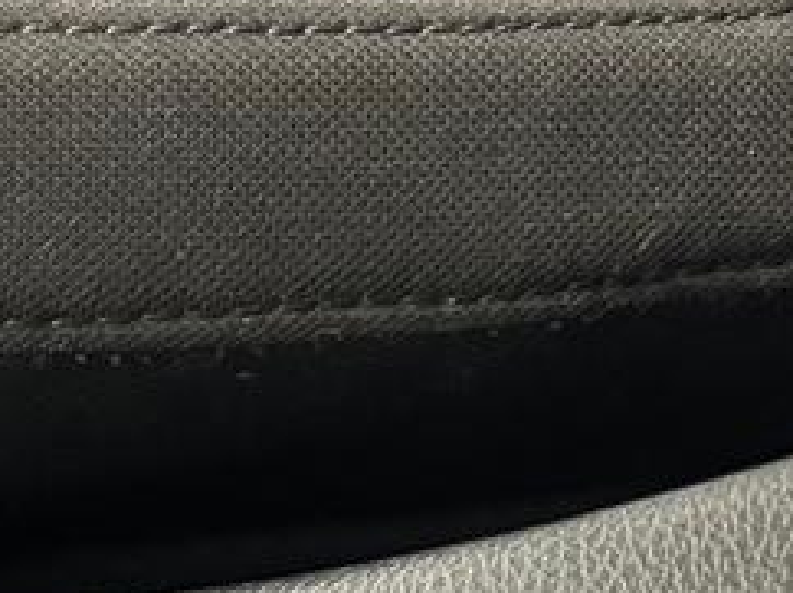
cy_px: 1157
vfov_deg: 10.7
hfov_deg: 12.9
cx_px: -944
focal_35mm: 127
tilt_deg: -79.4
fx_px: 2906
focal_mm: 6.76
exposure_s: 1/30
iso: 800
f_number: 1.78
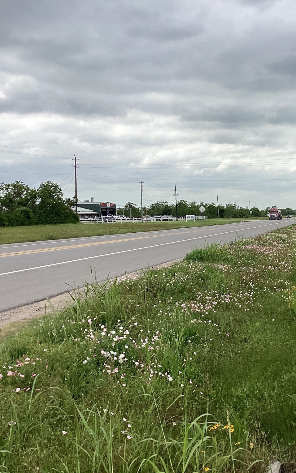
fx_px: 568
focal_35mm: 44
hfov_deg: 28.1
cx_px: 270
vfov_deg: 45.3
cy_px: 237
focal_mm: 3.3
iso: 25
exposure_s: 1/1131
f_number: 2.4
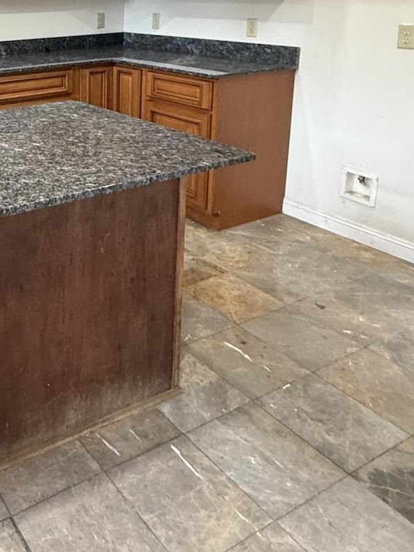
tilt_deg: -13.5
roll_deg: +2.2
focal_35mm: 34
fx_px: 542
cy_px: 93
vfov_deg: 50.0
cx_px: -36
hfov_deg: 35.9
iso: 320
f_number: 2.2
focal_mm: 2.22
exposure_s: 1/60
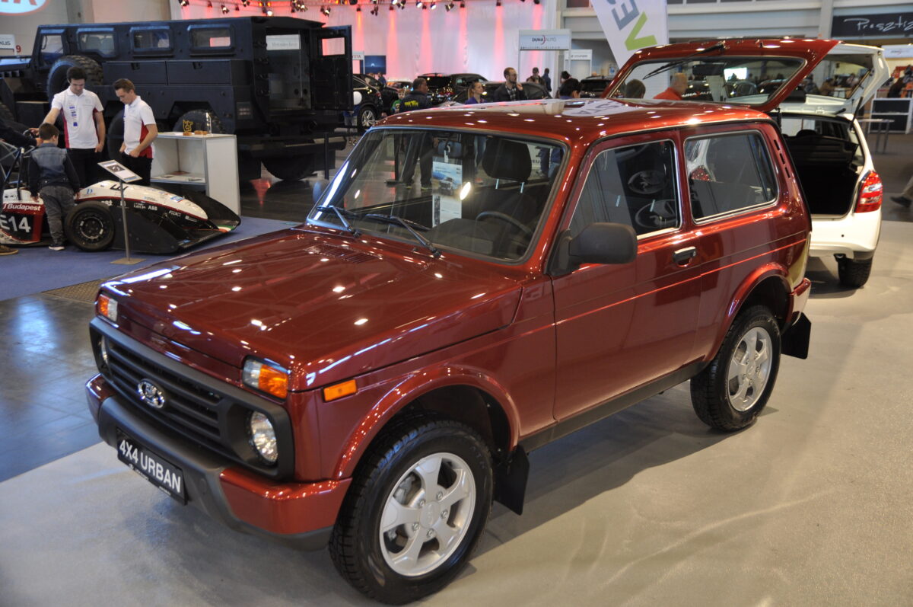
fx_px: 912
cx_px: 456
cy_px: 304
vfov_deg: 36.8
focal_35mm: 36
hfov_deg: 53.2
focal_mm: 24
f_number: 4
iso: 400
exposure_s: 1/60
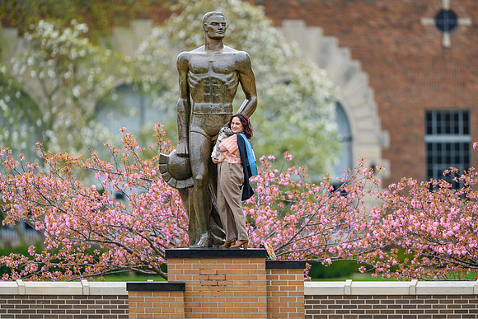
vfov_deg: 3.2
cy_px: 150
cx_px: 239
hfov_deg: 4.8
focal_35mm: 430
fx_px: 5712
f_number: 2.8
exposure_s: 1/1250
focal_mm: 400
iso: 125
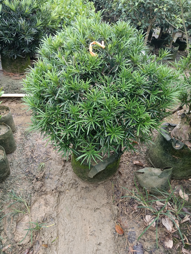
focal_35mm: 26
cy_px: 127
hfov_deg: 53.1
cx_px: 96
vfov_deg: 67.3
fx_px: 191
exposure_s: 1/50
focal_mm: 4.05
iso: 233
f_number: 1.8
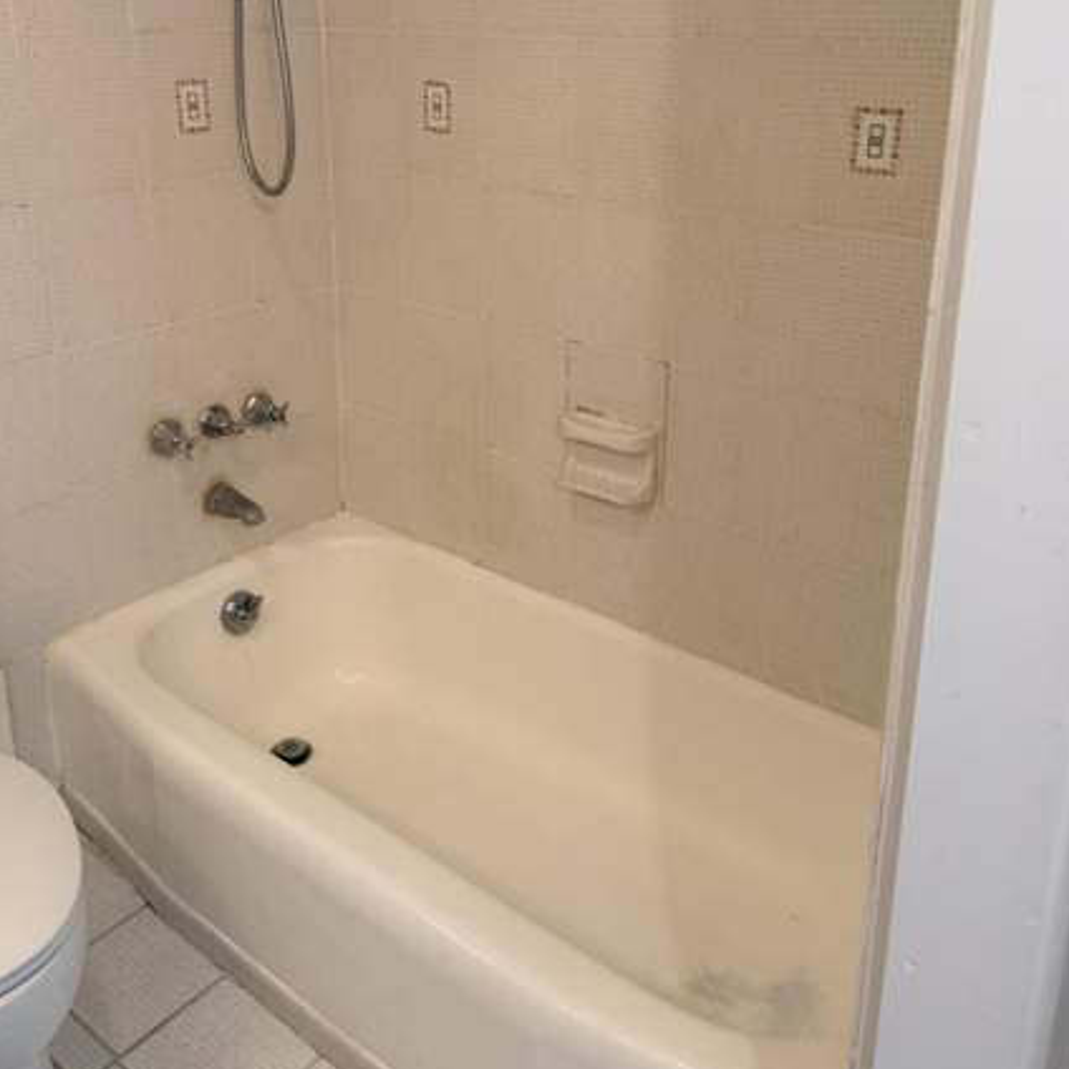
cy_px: 361
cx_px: 517
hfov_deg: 51.1
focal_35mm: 32
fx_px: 1118
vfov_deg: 50.2
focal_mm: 6.76
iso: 125
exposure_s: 1/60
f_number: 1.78
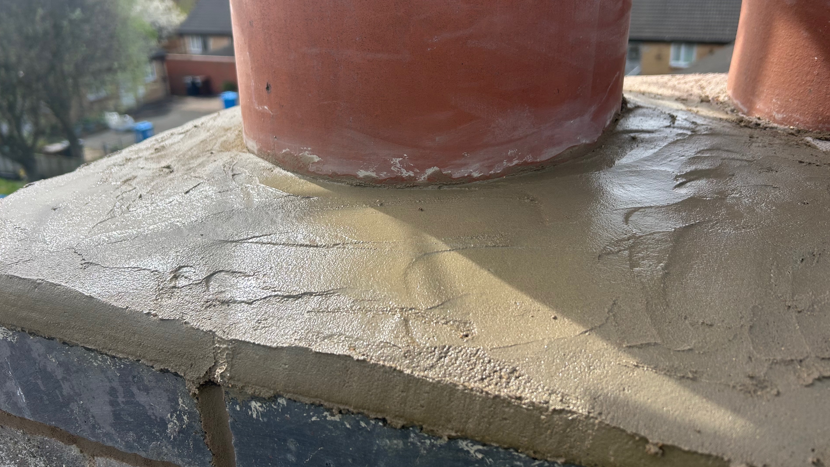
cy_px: 175
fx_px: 660
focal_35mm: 30
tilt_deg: -19.6
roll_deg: +2.0
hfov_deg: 64.3
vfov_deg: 38.7
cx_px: 416
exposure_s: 1/1934
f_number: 1.5
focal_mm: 5.7
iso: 50
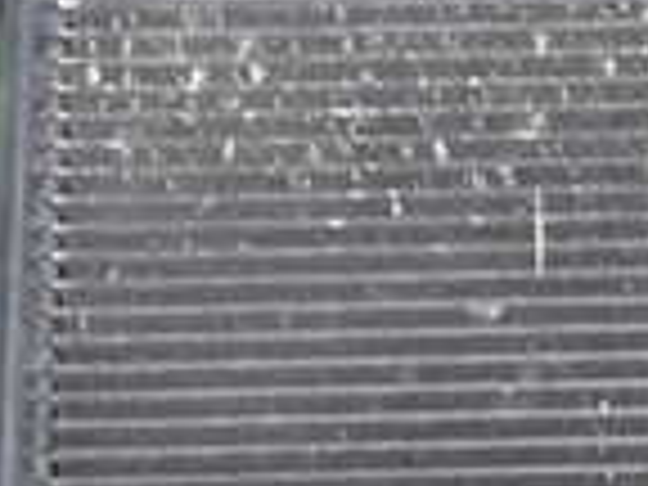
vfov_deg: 11.9
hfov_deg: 14.4
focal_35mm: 125
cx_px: 1048
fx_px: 2340
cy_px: 297
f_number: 2.3
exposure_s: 1/30
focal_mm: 5.4
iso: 200
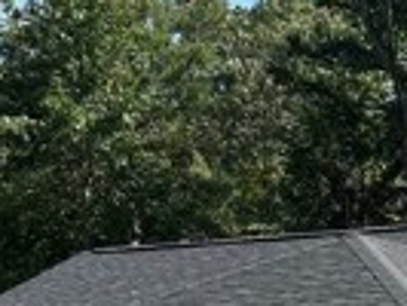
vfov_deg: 9.7
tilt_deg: +2.8
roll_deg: -0.2
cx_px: 529
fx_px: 1765
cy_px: 422
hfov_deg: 12.7
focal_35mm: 150
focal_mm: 5.7
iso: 50
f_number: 1.5
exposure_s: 1/2045
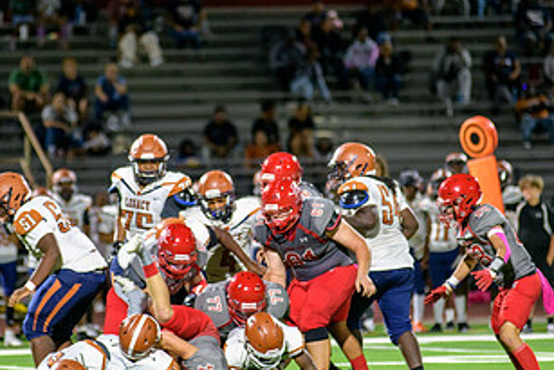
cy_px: 194
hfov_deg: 5.4
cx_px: 213
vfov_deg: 3.6
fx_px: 5819
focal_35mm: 378
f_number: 2.8
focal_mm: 200
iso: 1600
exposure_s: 1/250
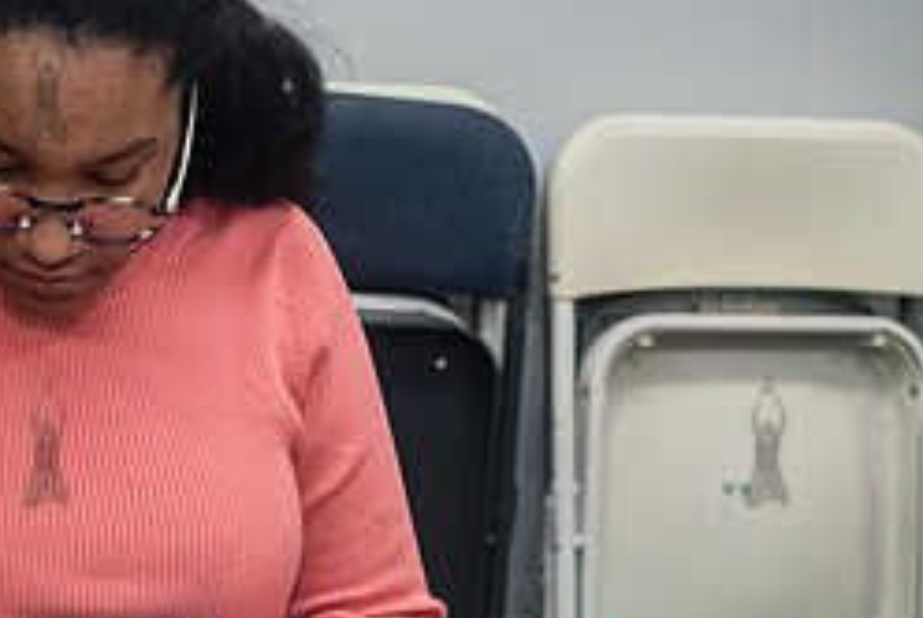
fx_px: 2259
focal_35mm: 88
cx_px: 92
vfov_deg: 15.5
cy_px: 444
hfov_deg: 22.5
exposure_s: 1/320
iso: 2500
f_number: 4.5
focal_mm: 35
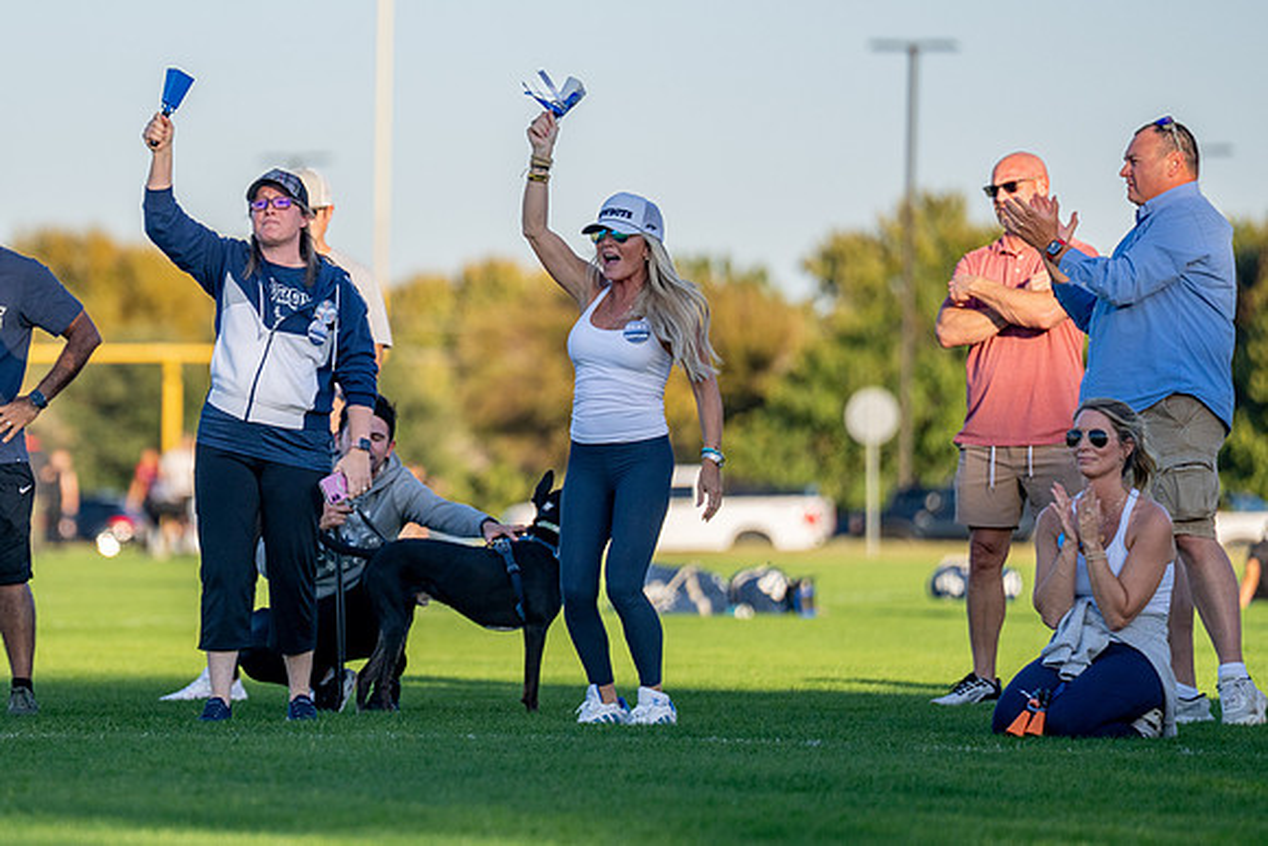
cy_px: 318
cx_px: 242
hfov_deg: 6.3
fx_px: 11531
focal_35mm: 327
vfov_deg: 4.2
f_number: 2.8
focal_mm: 200
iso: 200
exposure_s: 1/2500
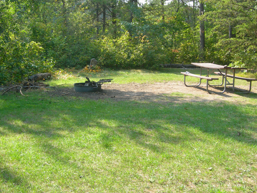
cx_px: 121
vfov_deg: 29.7
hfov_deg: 38.9
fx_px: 364
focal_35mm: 49
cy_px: 84
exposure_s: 1/202
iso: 50
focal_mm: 7.8
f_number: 2.8
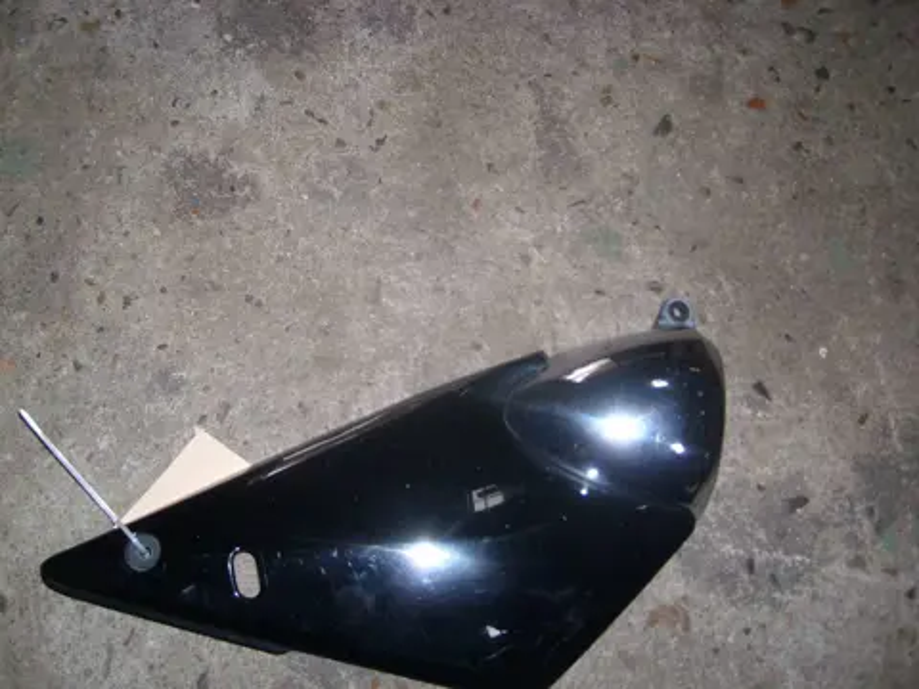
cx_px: 460
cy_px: 344
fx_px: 929
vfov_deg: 40.7
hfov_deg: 52.6
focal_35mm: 35
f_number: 7.1
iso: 100
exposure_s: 1/30
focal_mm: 5.8
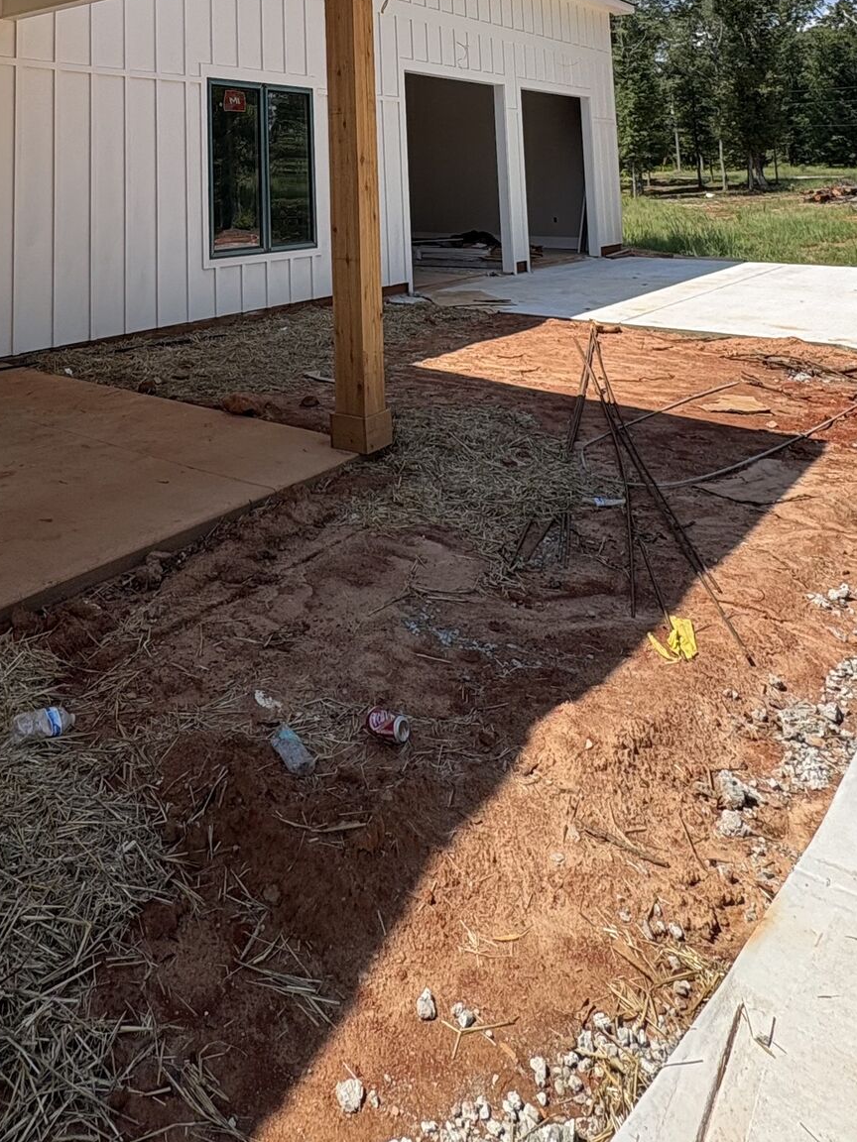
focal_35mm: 28
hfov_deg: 48.5
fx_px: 924
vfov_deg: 53.9
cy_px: 80
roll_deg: +2.0
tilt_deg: +9.8
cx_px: 257
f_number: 2.2
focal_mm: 2.22
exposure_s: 1/1277
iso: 50
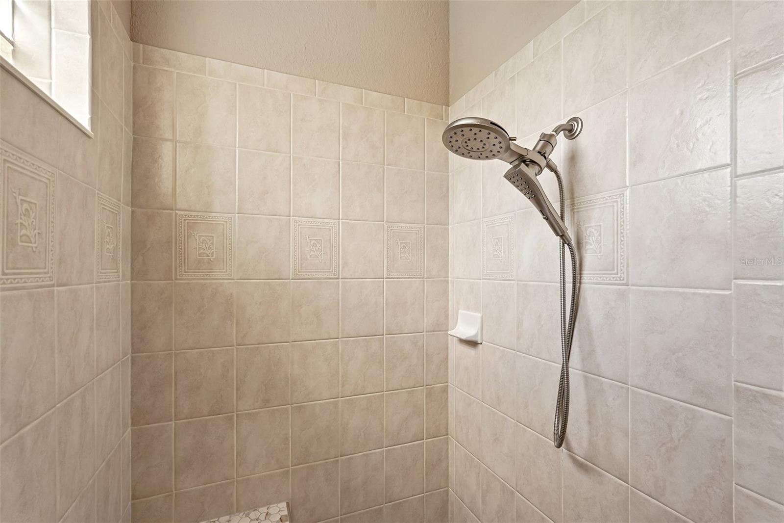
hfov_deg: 96.7
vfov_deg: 73.7
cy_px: 262
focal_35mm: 16
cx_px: 392
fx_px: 348
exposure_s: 1/40
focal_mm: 16
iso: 400
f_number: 8
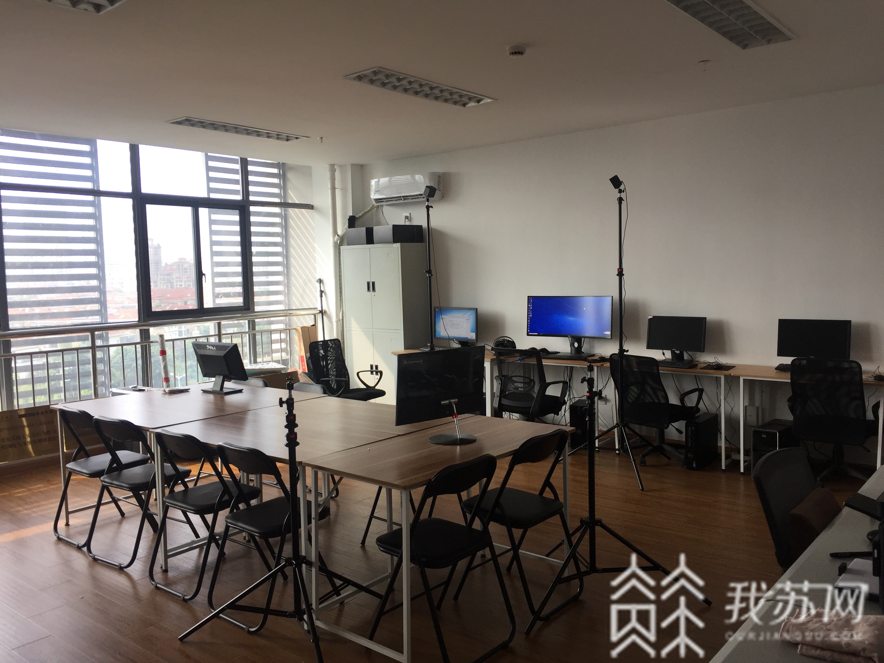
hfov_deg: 61.7
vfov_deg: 48.2
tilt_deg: -4.4
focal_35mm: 29
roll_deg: -0.5
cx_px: 442
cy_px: 332
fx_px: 741
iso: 32
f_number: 2.2
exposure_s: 1/100
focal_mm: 4.15
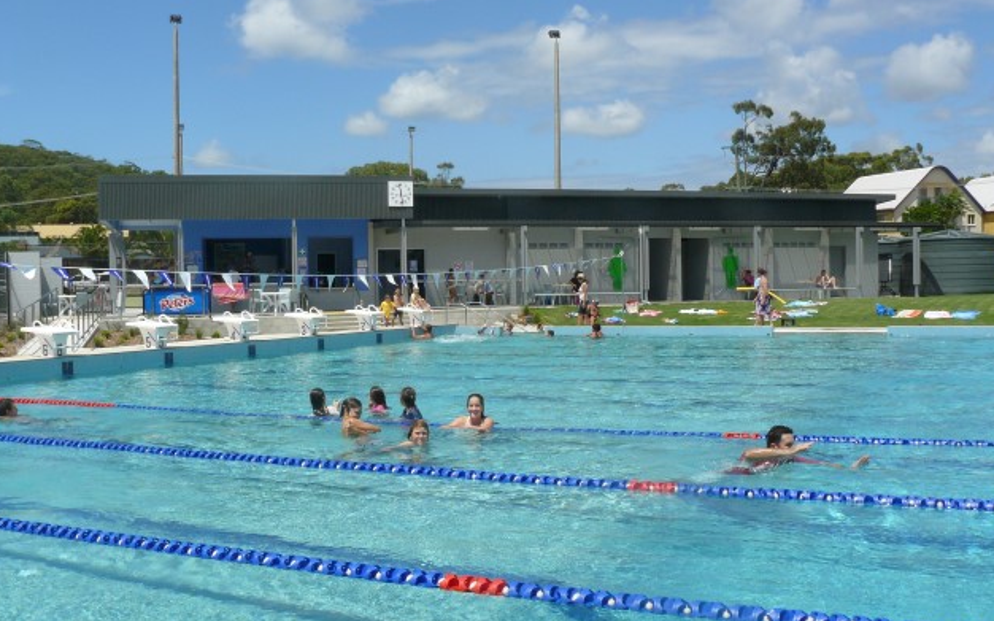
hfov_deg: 50.4
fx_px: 1056
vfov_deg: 32.7
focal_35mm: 39
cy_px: 330
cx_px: 500
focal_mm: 6
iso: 100
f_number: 6.3
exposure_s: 1/500
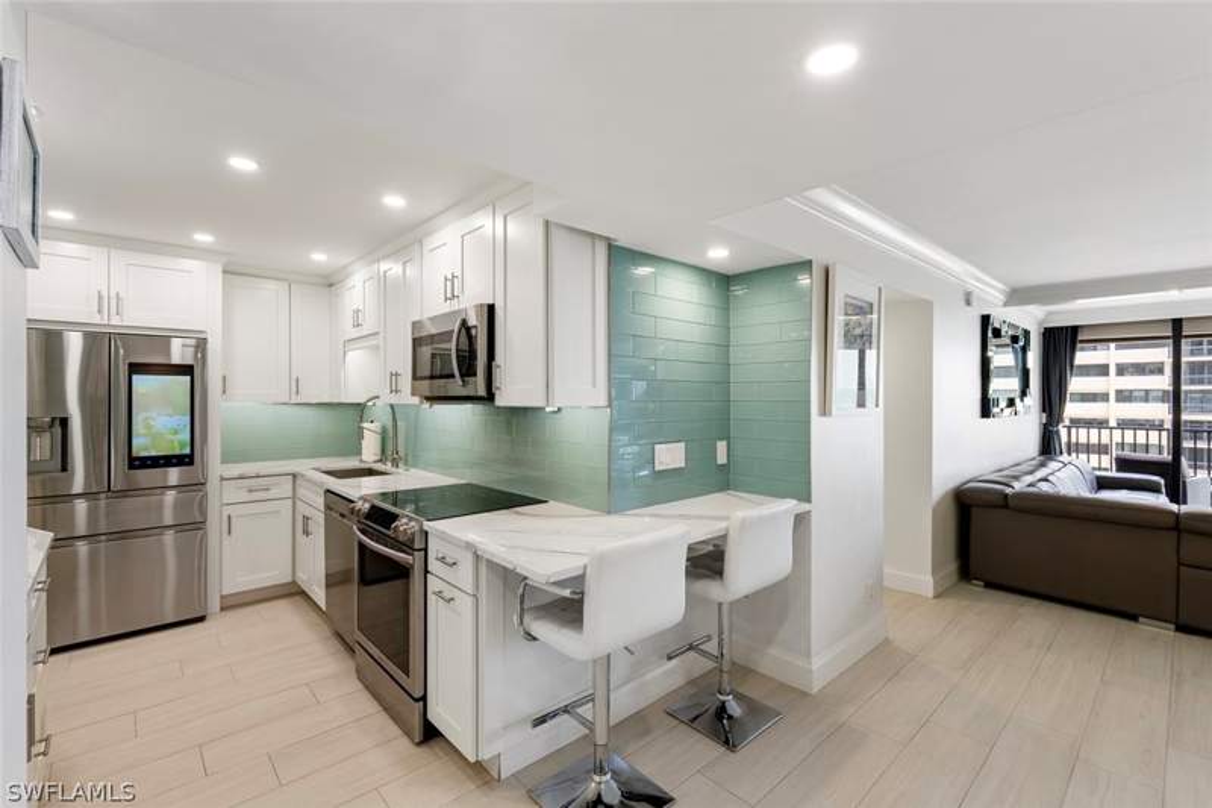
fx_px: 539
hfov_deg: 96.7
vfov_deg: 73.7
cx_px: 606
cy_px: 404
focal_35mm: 16
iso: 100
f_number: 9
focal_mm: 16
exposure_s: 1/1.67
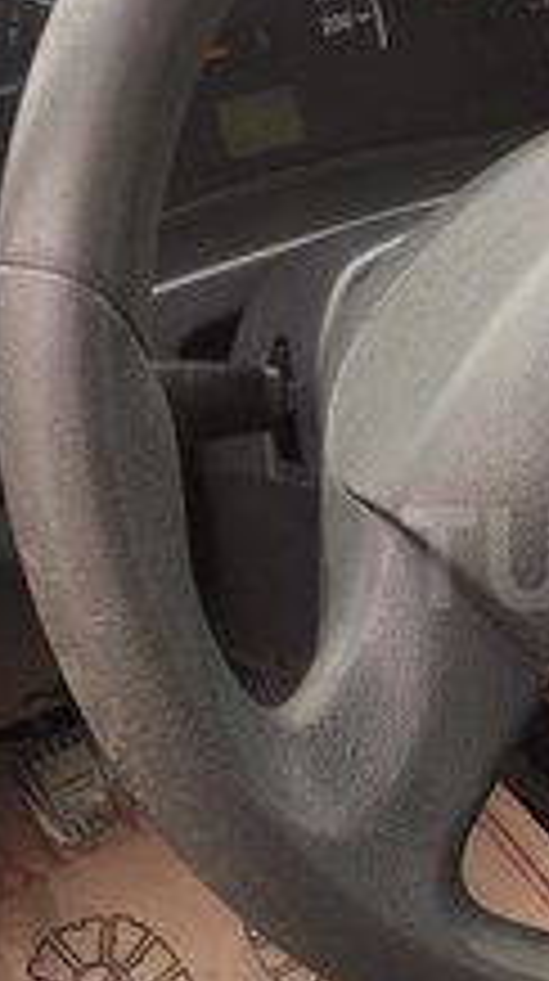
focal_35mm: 72
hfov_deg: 15.7
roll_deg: +1.5
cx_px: 747
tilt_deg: -38.9
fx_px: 1871
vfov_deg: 29.4
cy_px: 558
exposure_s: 1/107
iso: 32
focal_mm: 4.15
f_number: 2.2
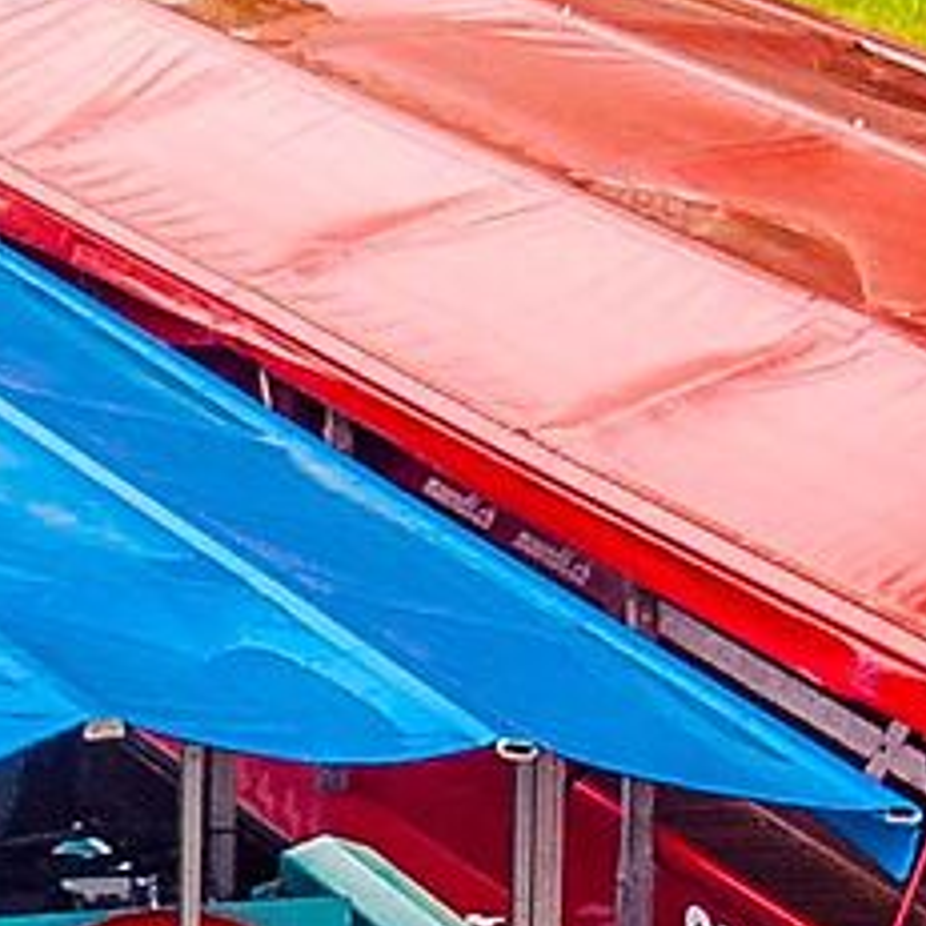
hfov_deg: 6.6
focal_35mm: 265
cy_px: 447
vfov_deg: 6.6
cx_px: 301
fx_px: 8020
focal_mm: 30
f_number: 14
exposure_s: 1/100
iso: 250
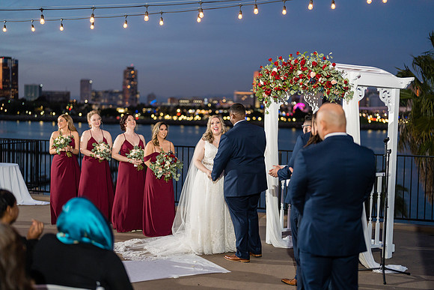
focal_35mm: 50
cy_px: 145
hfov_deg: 39.6
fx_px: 603
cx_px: 217
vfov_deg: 27.0
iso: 800
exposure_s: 1/250
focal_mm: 50
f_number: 1.2
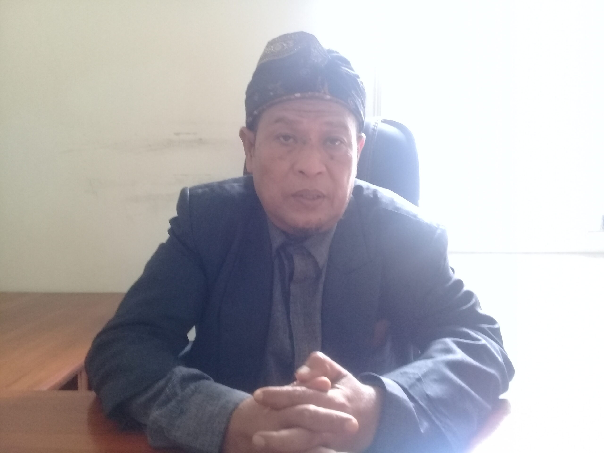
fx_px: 541
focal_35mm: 31
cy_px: 226
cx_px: 302
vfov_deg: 45.4
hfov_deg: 58.4
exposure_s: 1/17
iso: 200
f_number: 2.2
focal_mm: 3.3
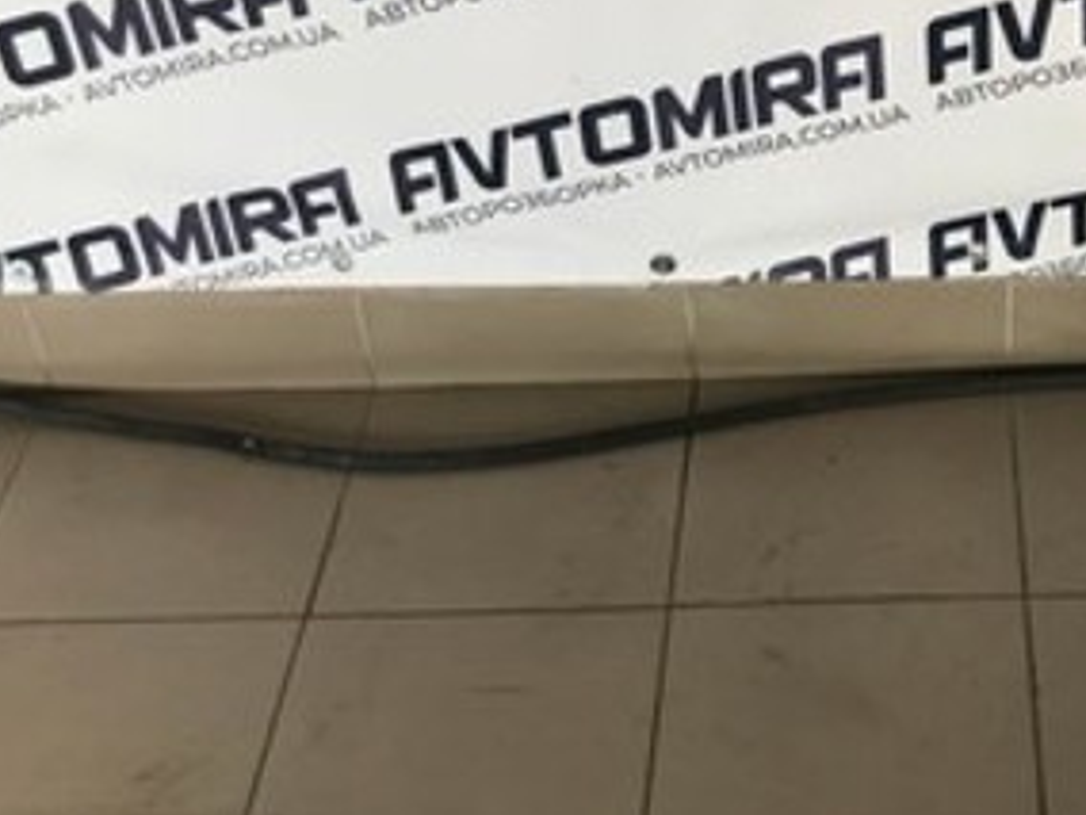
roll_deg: +0.2
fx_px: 1976
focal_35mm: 63
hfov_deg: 29.6
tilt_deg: -38.3
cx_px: 948
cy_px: 318
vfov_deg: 23.2
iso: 40
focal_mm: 3.99
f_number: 1.8
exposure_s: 1/100
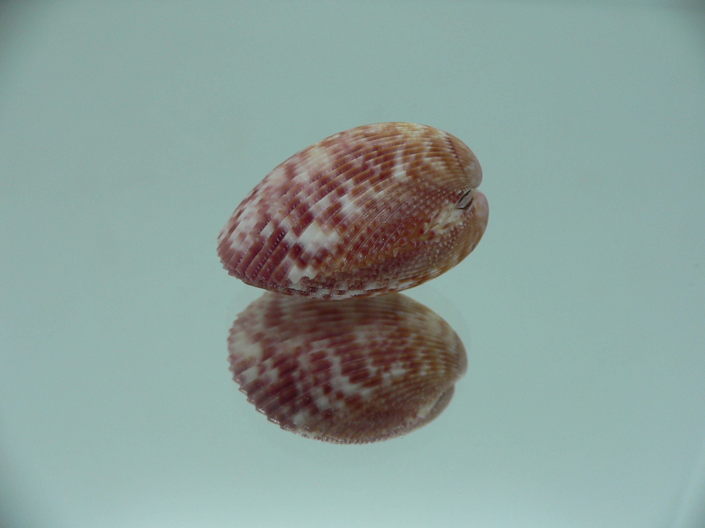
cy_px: 264
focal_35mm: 35
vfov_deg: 40.7
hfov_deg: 52.6
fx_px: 713
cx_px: 352
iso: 80
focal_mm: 4.6
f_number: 2.8
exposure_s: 1/60
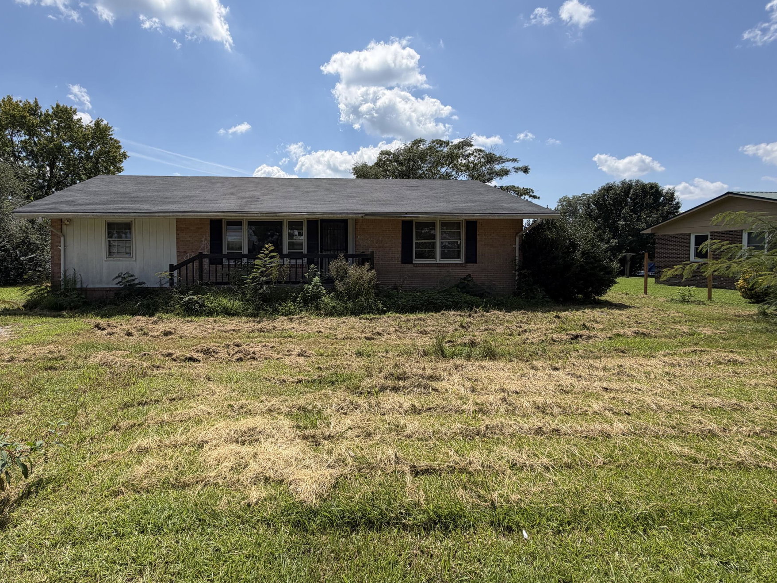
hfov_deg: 90.1
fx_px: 382
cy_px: 271
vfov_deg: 74.6
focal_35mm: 17
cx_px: 320
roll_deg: +0.0
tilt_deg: -1.7
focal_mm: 2.22
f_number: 2.2
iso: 20
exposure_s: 1/1105
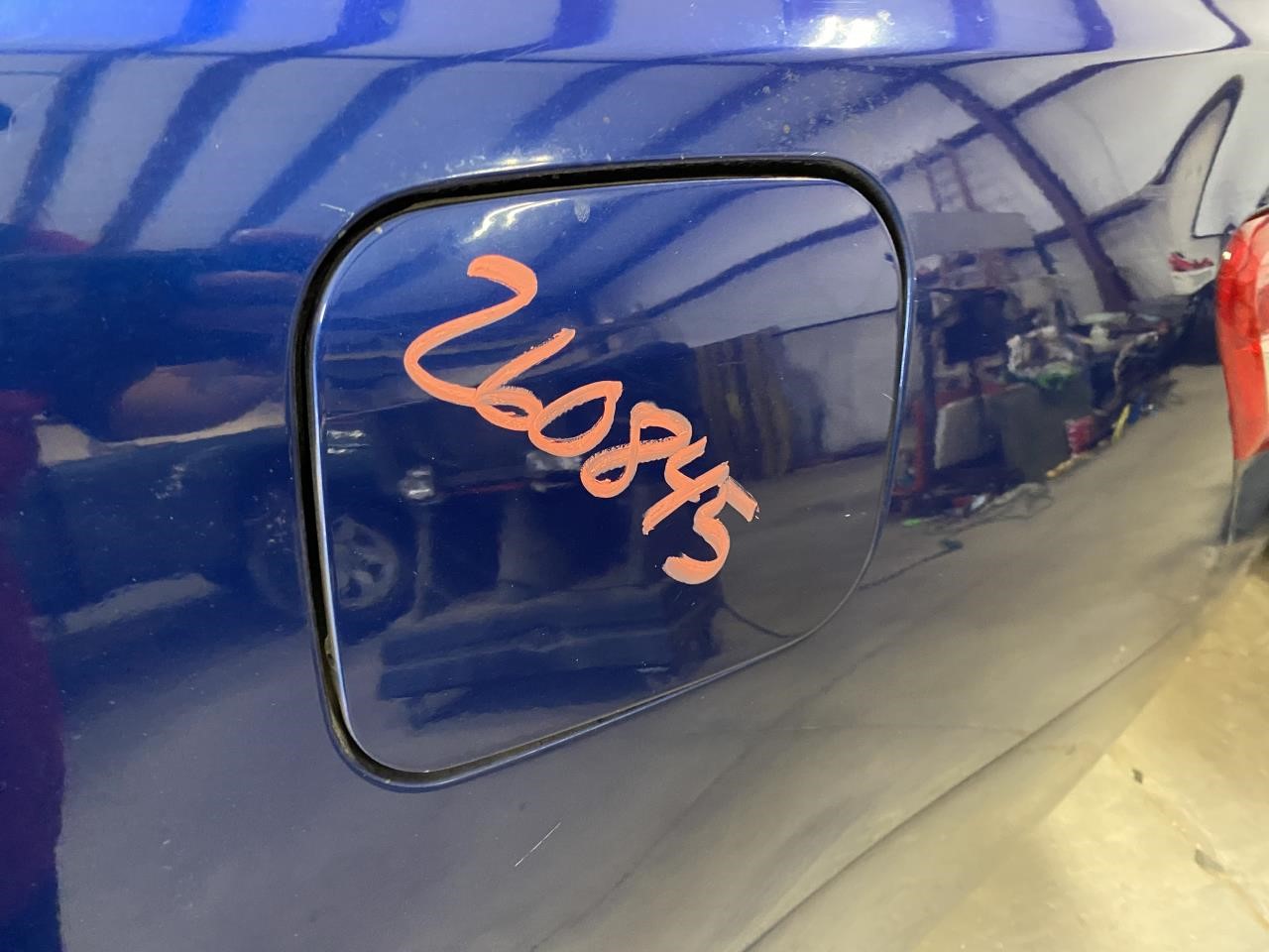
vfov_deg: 53.1
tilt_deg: -39.9
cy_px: 476
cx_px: 634
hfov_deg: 67.3
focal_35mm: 26
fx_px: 953
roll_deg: -14.3
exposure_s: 1/40
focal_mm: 4.25
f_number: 1.8
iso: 500
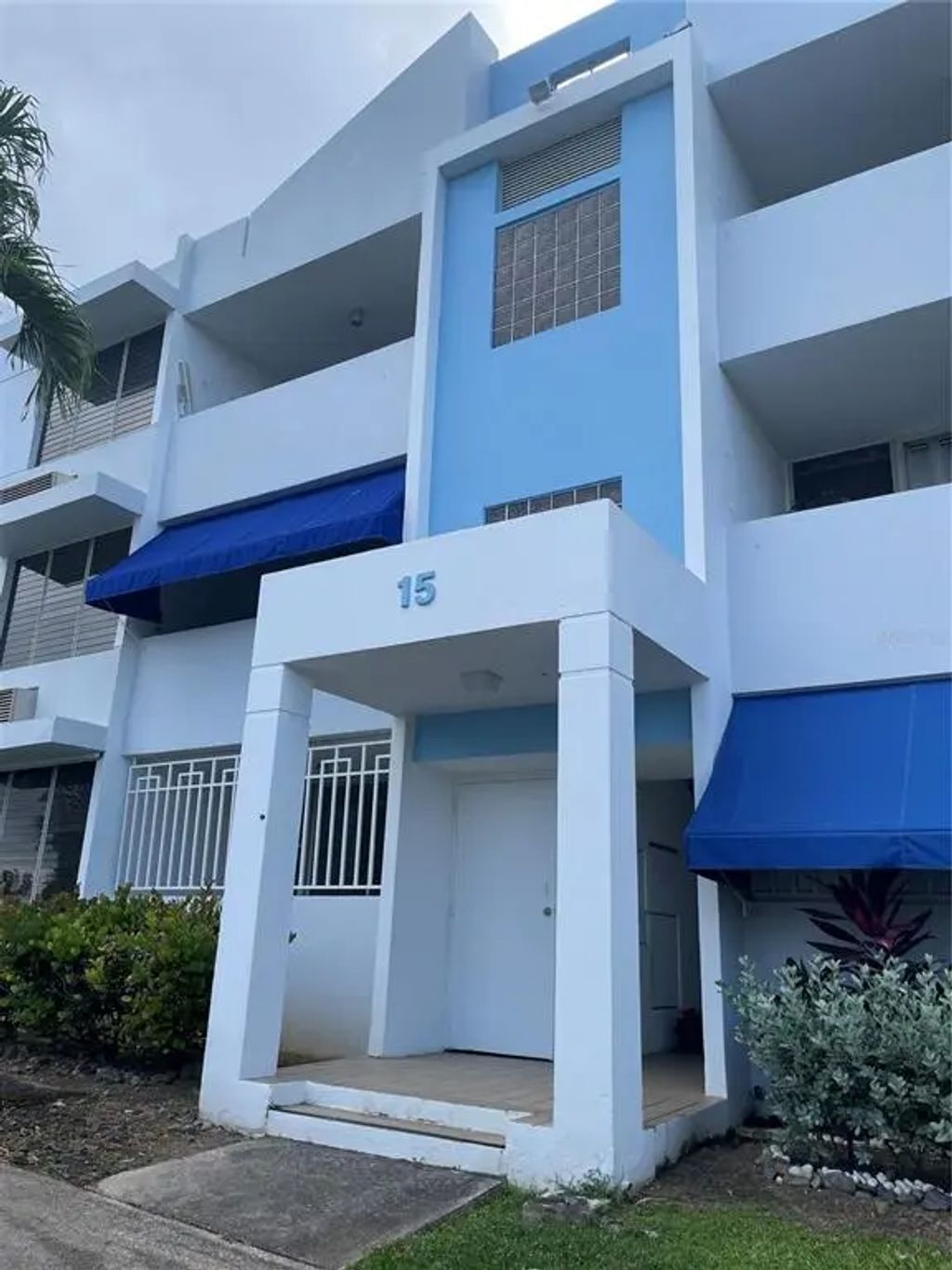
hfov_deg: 53.1
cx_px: 476
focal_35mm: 26
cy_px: 635
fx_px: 953
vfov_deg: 67.3
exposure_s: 1/1171
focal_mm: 4.2
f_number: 1.6
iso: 32
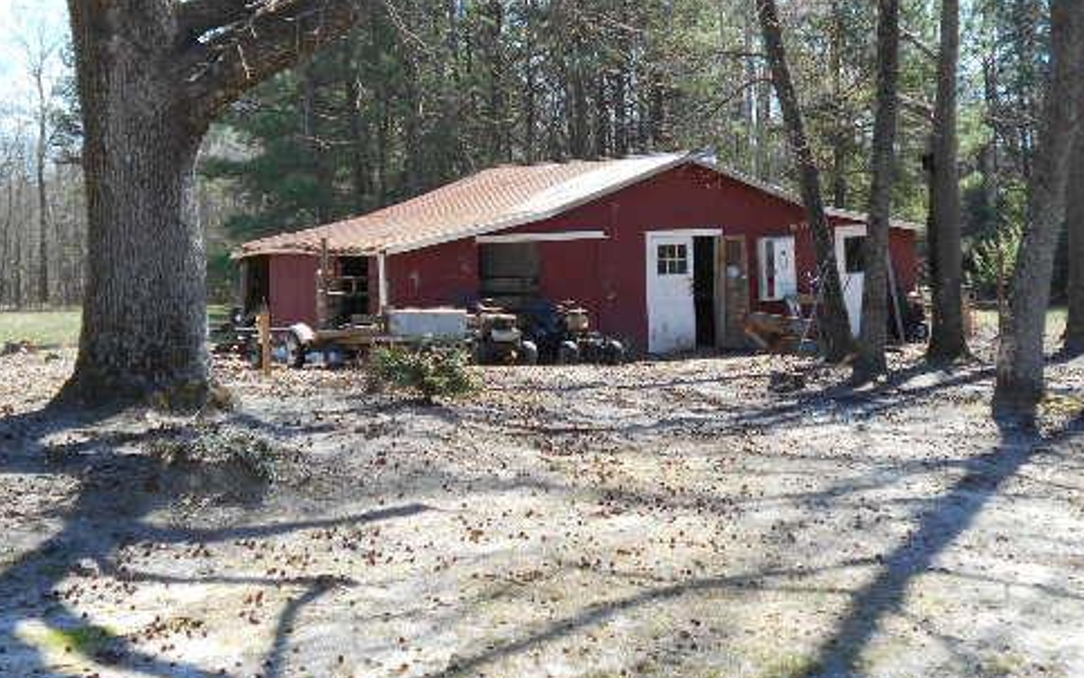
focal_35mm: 52
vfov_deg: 24.7
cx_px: 601
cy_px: 207
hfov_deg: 38.8
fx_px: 1536
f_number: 3.9
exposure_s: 1/200
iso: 80
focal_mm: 6.7
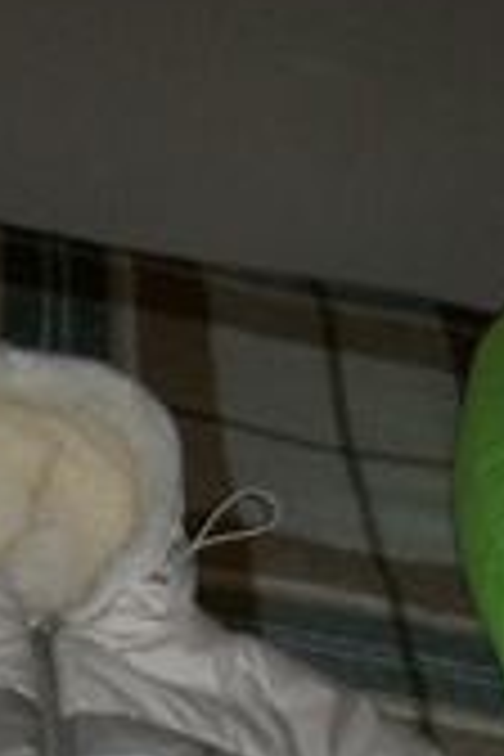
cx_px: 63
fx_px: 1995
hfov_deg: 14.3
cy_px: 950
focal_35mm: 95
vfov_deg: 19.9
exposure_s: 1/60
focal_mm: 6.1
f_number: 2.7
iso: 160
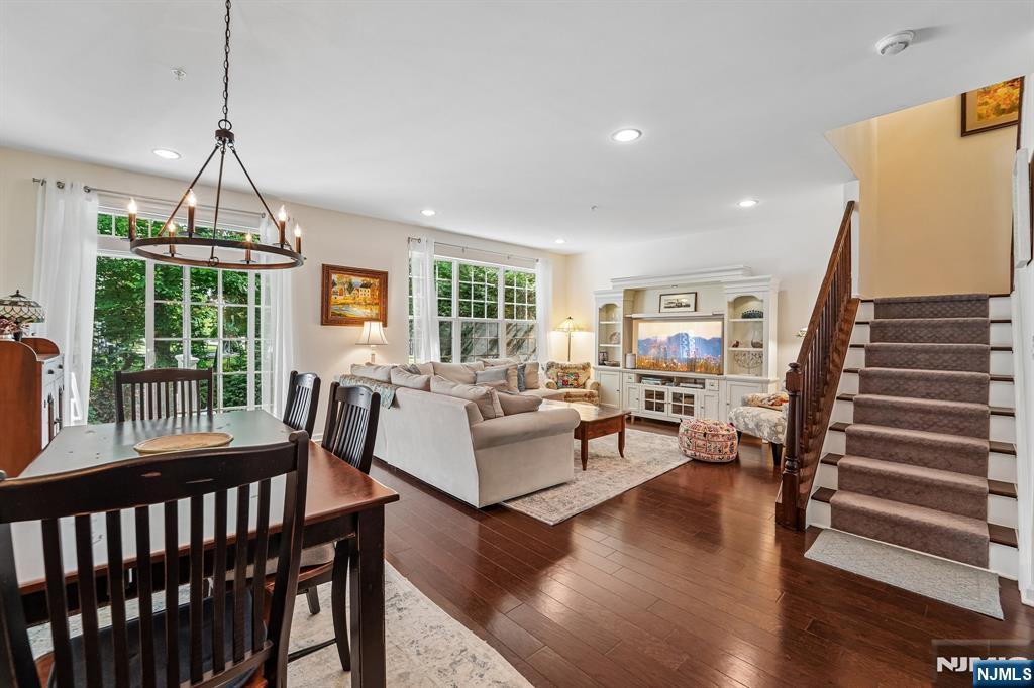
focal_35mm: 14
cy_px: 344
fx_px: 402
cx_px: 517
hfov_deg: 104.3
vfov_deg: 81.2
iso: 400
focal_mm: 14
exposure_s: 1/6
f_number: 8
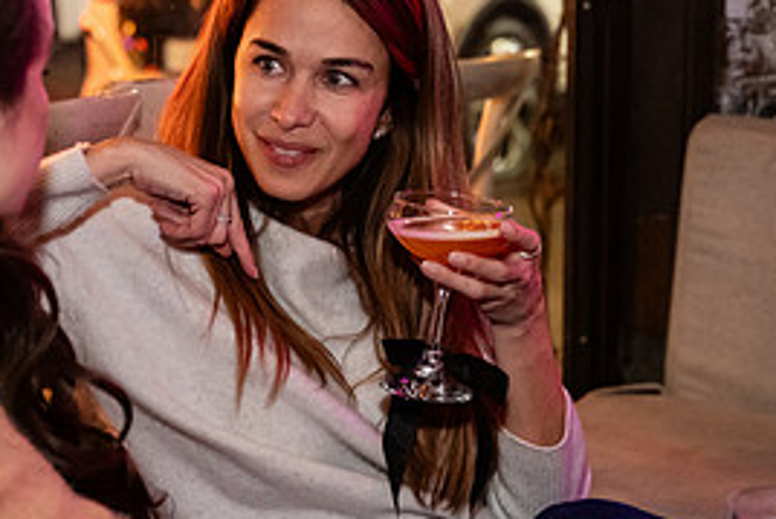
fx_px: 2264
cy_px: 253
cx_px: 227
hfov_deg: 19.4
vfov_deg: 13.1
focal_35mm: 105
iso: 3200
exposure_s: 1/100
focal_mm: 46
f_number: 3.2
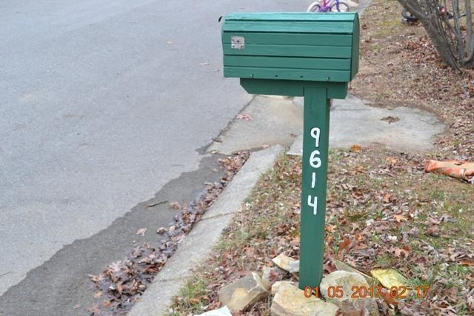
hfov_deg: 43.6
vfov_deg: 29.9
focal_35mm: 45
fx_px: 593
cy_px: 158
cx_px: 237
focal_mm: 30
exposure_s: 1/125
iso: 400
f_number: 5.6
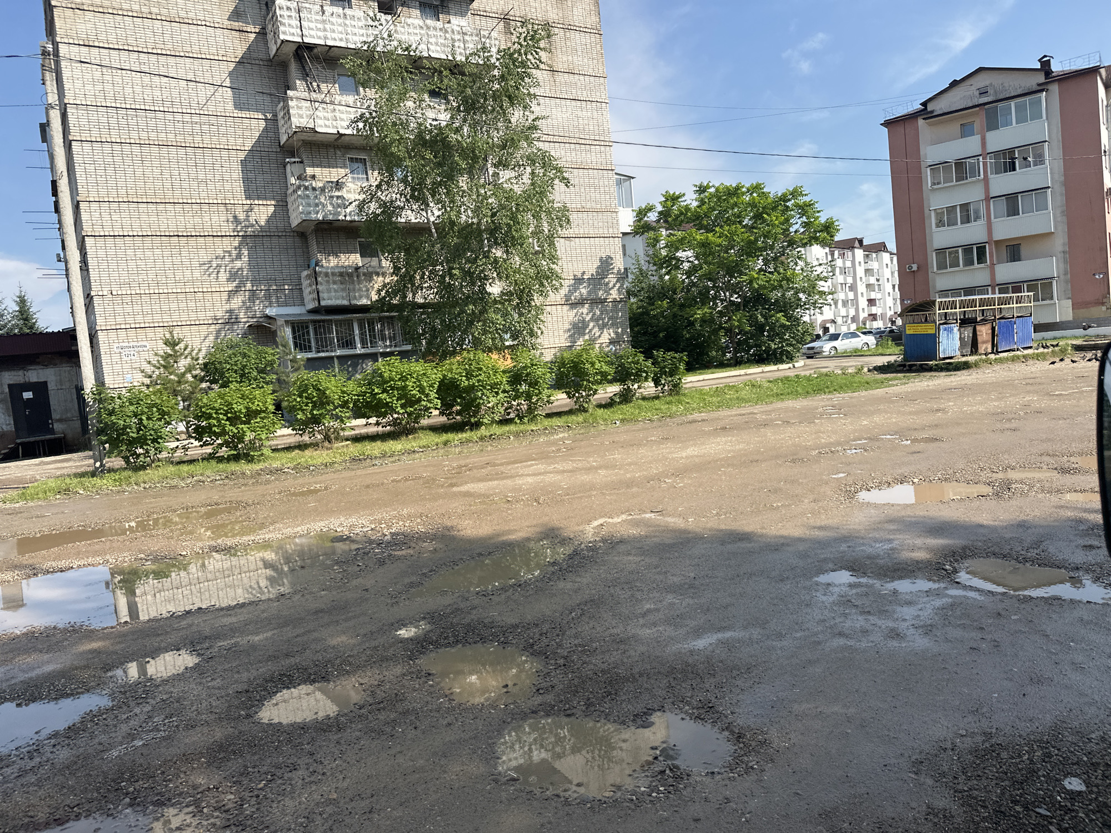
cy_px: 416
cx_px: 556
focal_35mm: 24
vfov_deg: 56.8
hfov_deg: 71.6
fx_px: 770
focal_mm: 6.86
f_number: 1.78
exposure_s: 1/3058
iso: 80
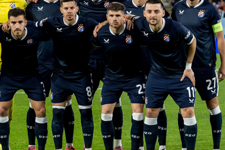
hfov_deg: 9.7
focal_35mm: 213
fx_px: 1331
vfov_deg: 6.4
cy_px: 57
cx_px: 69
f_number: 5.6
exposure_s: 1/640
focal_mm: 135
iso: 4000
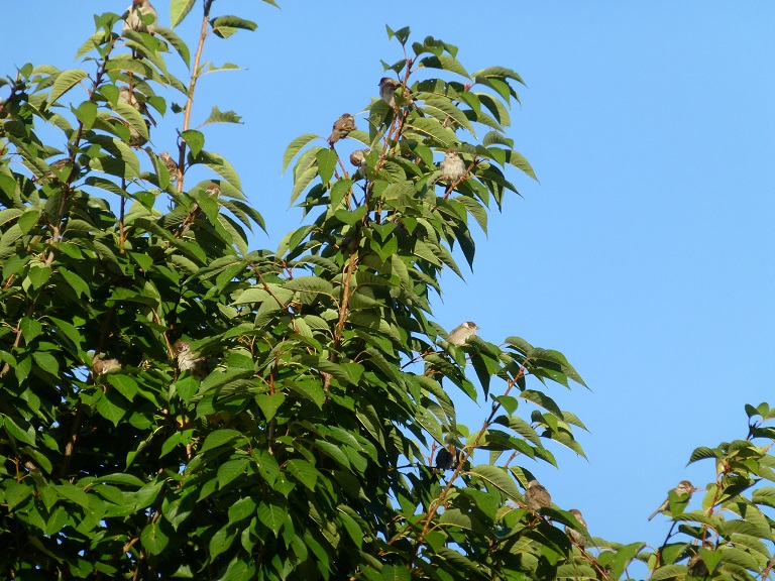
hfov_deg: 6.4
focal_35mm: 312
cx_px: 388
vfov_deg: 4.8
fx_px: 6985
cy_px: 290
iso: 100
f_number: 5.9
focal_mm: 55.7
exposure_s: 1/200
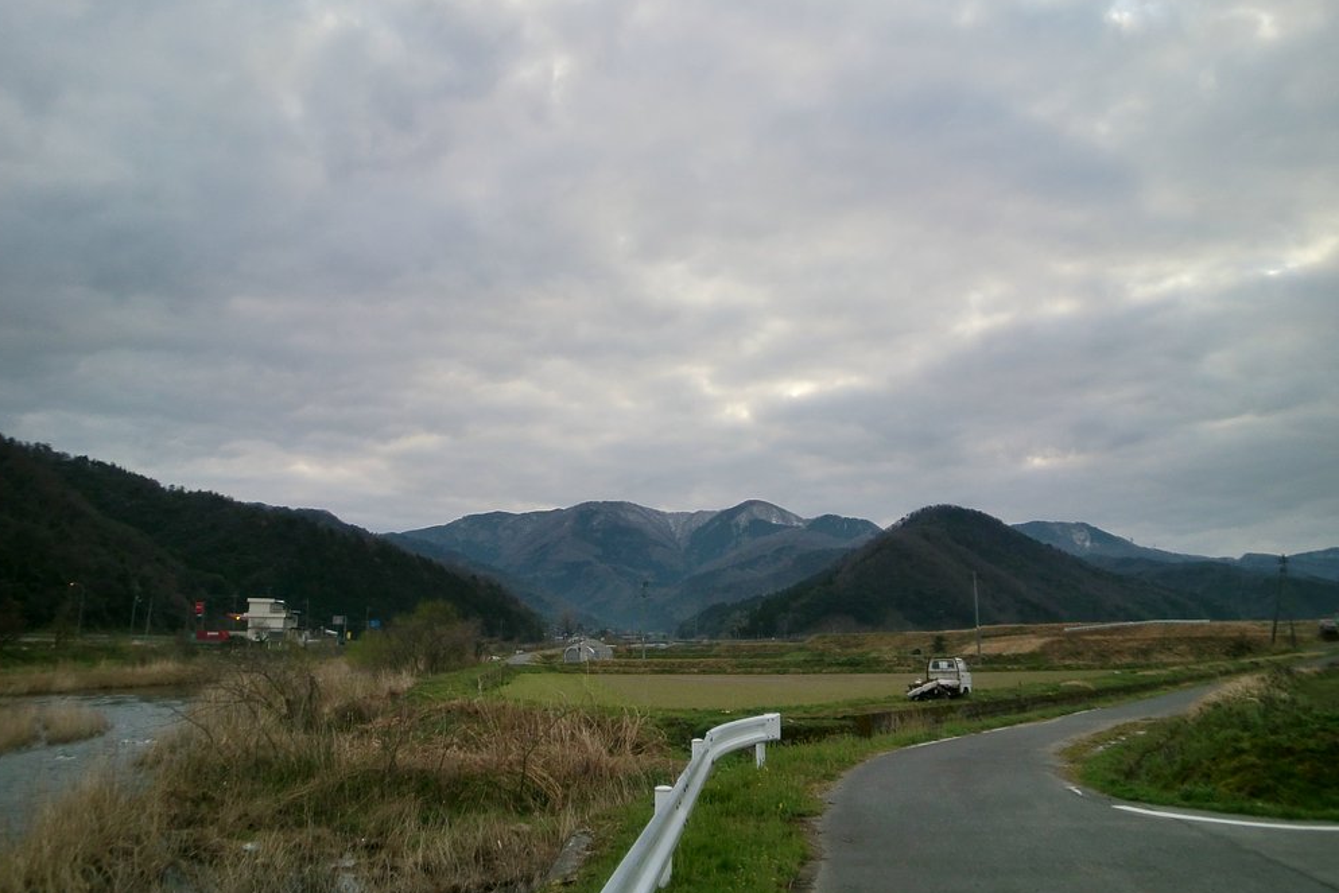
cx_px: 671
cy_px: 415
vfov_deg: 43.6
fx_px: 1116
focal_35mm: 30
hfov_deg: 61.9
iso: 64
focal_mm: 4.65
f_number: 2.6
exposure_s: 1/400
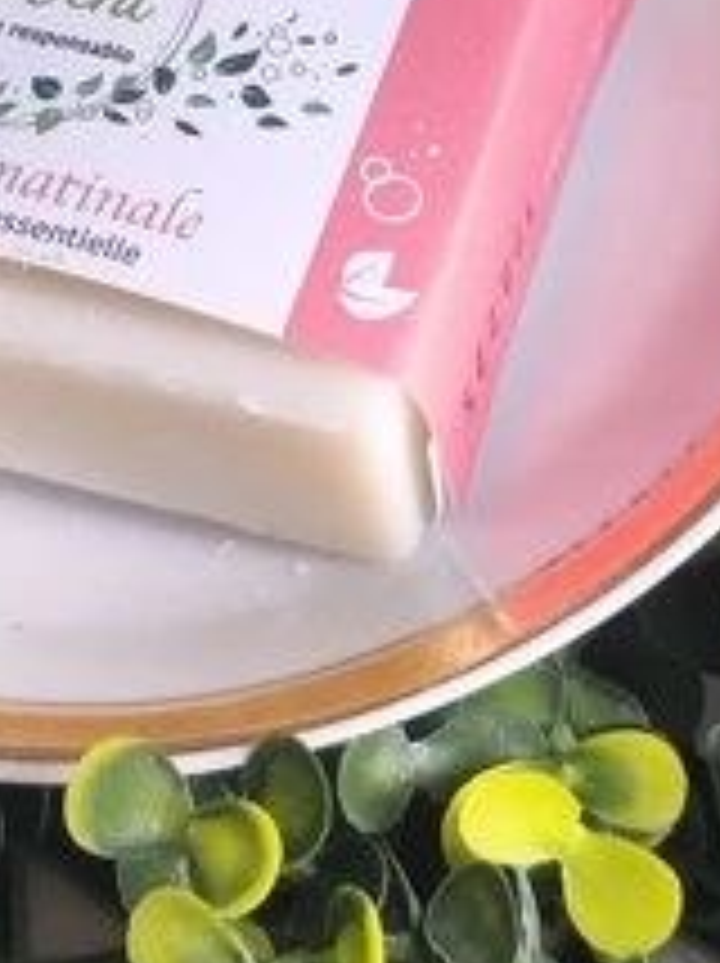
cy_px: -18
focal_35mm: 129
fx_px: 3585
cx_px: 279
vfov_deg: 15.0
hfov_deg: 11.5
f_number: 1.65
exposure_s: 1/50
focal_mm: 6.18
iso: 500
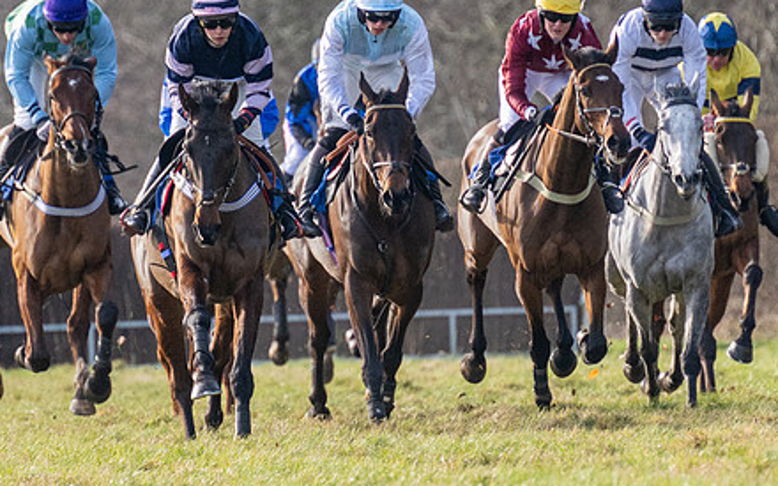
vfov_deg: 1.4
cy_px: 269
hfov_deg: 2.3
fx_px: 19358
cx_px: 492
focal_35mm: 913
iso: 400
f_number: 4
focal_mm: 260
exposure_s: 1/2000
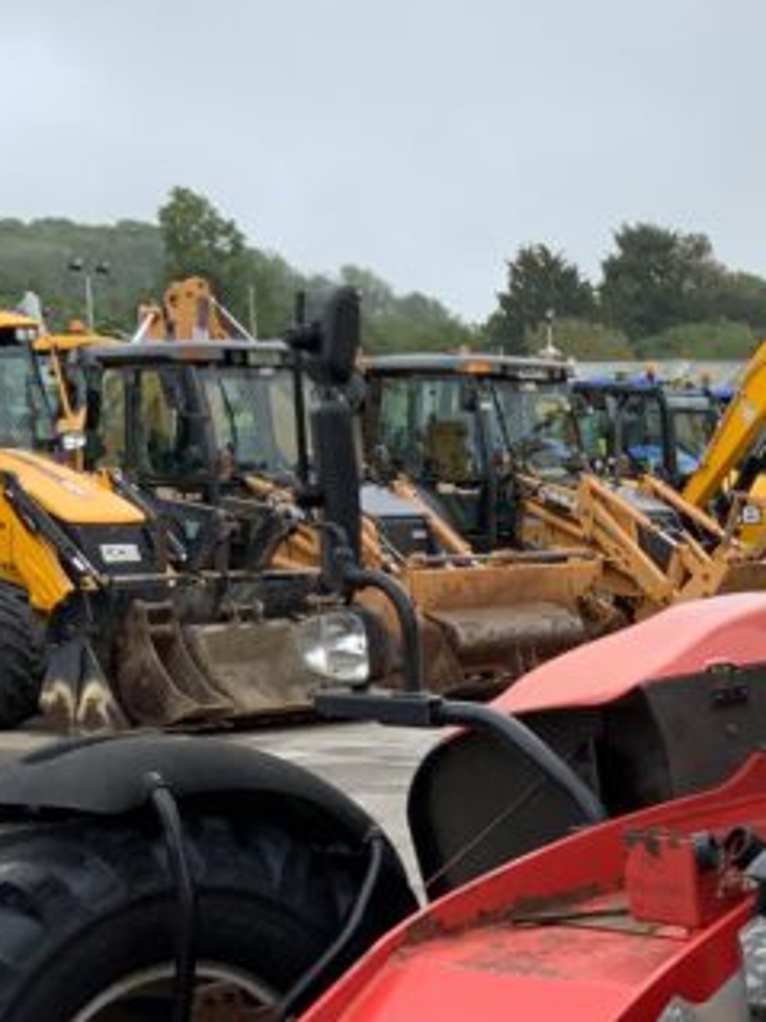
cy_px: 903
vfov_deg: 20.7
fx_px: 2746
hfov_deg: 14.7
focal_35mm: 93
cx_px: 1157
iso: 16
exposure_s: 1/524
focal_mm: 3
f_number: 1.8
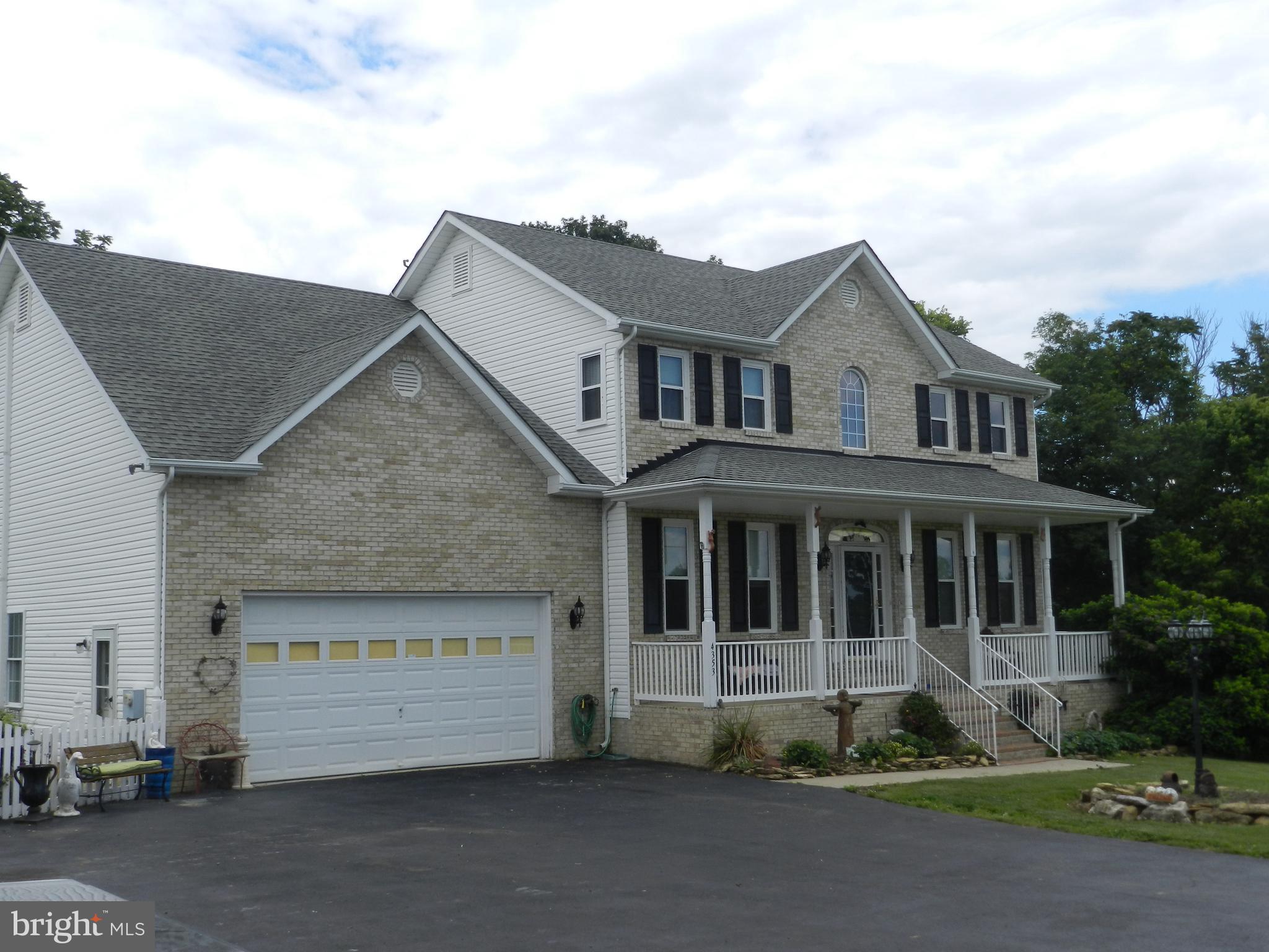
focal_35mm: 38
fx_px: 1393
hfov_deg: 49.0
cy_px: 476
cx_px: 634
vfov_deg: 37.7
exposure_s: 1/800
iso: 160
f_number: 4.5
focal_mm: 6.7
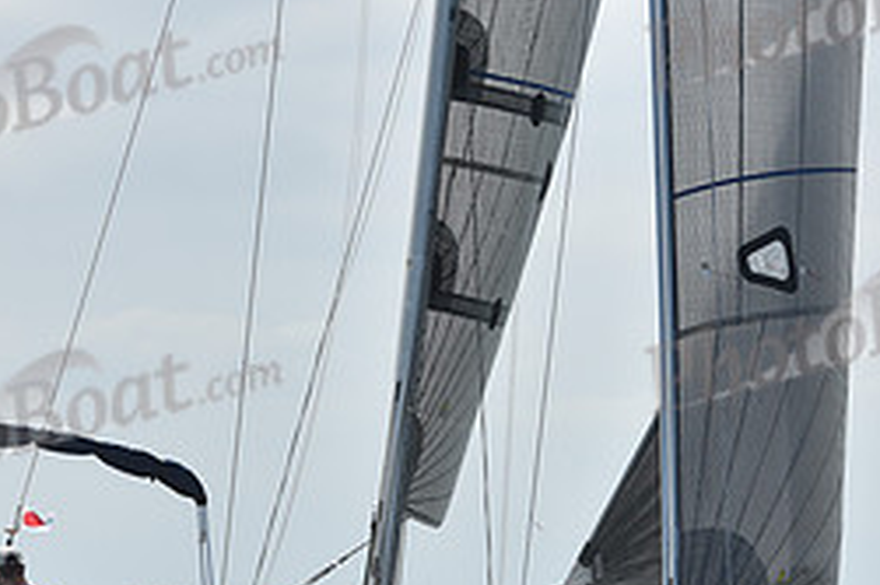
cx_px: 466
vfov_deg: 3.7
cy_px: 555
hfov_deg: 5.6
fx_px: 9038
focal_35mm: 370
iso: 200
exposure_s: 1/1000
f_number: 9
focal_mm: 160
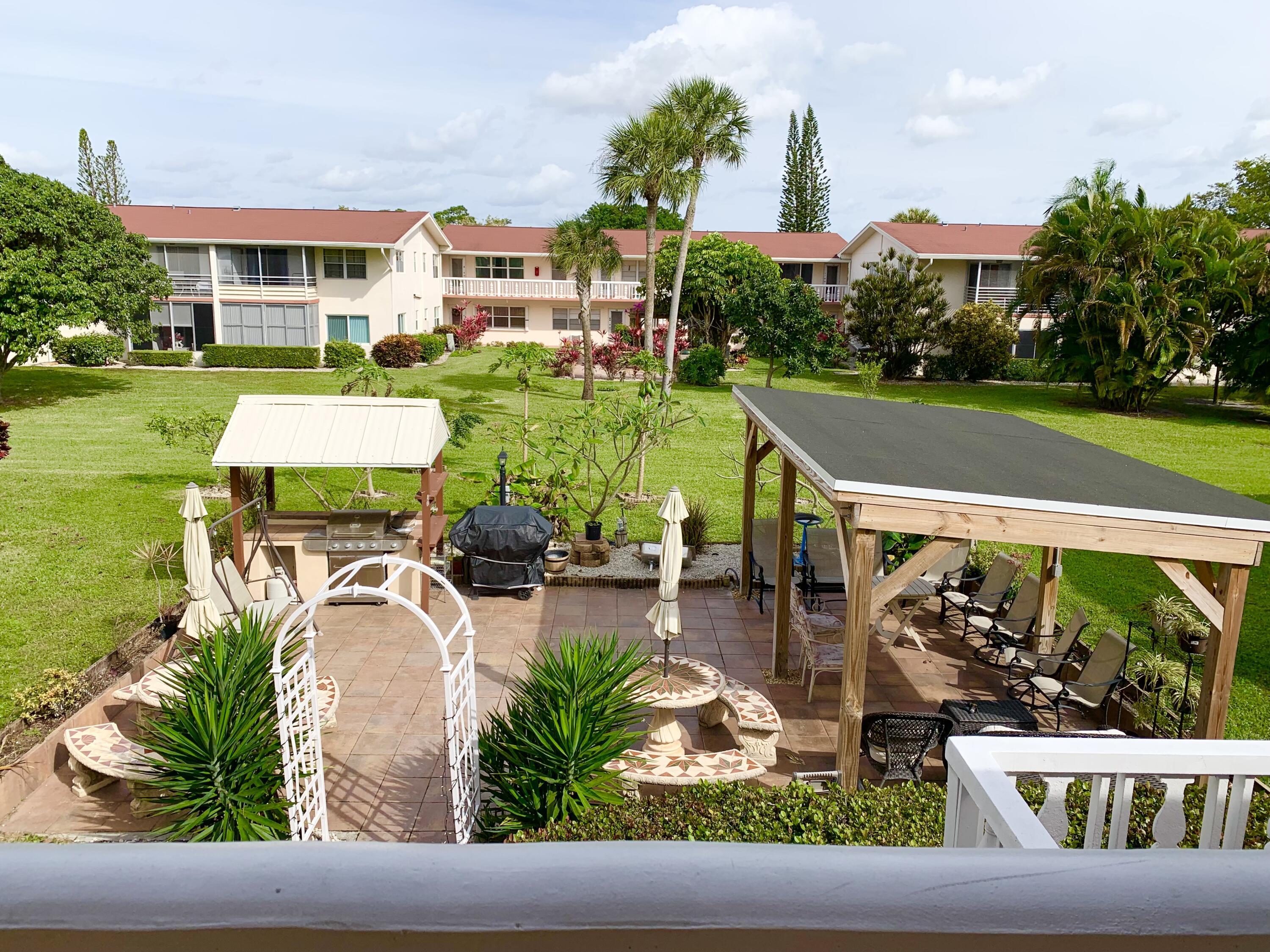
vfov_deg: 53.1
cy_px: 476
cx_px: 635
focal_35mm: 26
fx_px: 954
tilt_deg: -12.5
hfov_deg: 67.3
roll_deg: -0.2
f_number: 1.8
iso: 25
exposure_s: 1/2611
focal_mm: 4.25
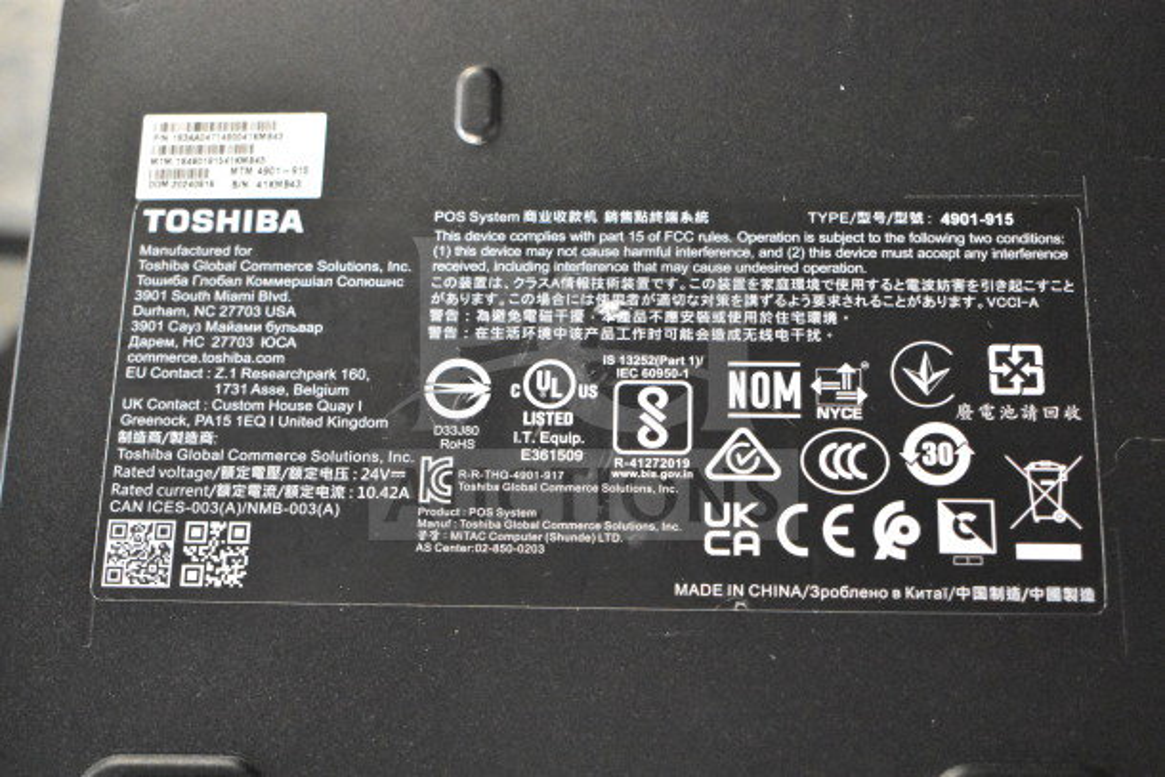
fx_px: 1845
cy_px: 388
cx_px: 582
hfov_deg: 35.0
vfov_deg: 23.8
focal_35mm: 57
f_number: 4.8
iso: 14400
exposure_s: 1/60
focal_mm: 38
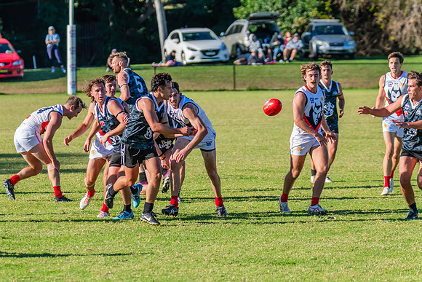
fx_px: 3817
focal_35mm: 326
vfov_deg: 4.2
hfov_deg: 6.3
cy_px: 148
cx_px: 193
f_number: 7.1
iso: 800
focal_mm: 300
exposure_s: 1/1600
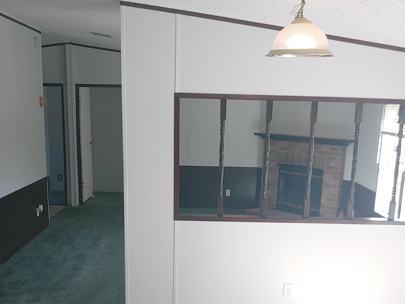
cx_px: 198
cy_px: 229
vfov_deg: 34.4
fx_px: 480
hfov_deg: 45.8
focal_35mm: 41
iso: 50
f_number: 1.5
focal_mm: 4.23
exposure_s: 1/246
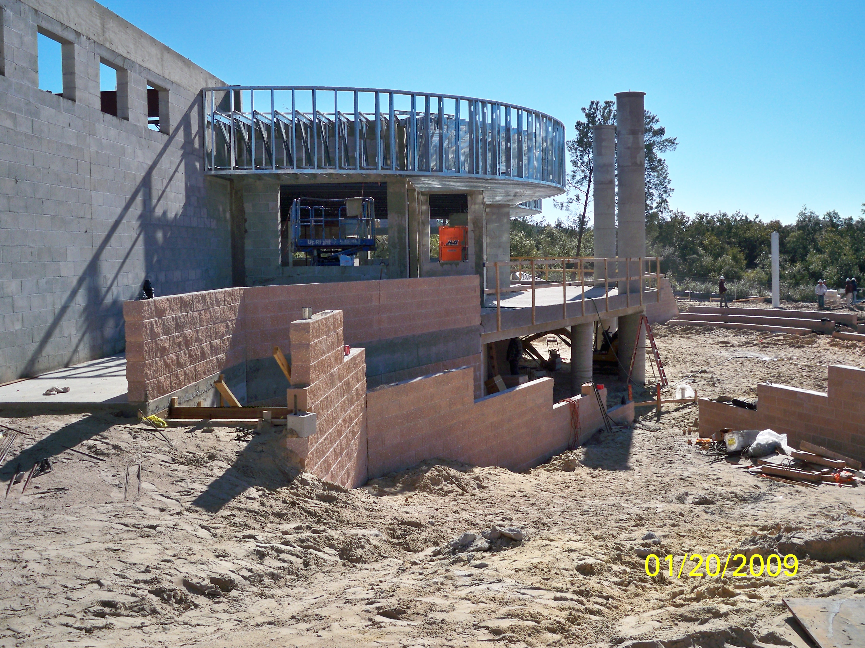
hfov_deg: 52.6
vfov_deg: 40.7
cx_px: 432
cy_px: 324
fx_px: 875
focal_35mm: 35
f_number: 4.7
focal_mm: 6.3
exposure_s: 1/640
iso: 80
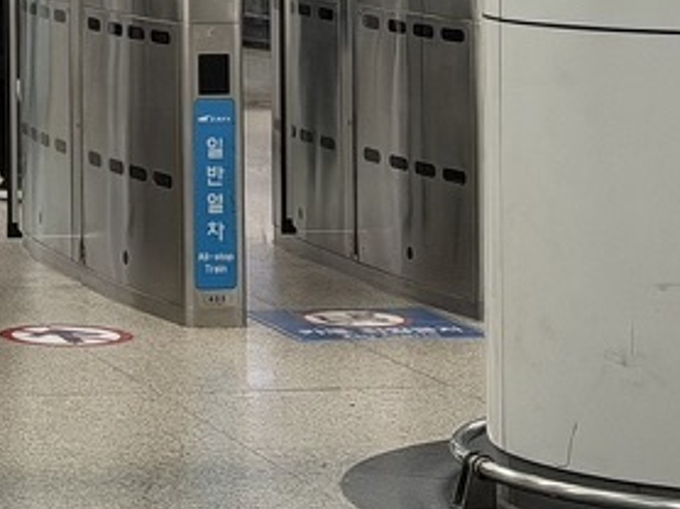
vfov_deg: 8.2
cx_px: -276
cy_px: -267
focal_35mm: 177
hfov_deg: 10.8
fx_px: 3474
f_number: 1.78
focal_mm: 6.76
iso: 160
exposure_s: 1/202
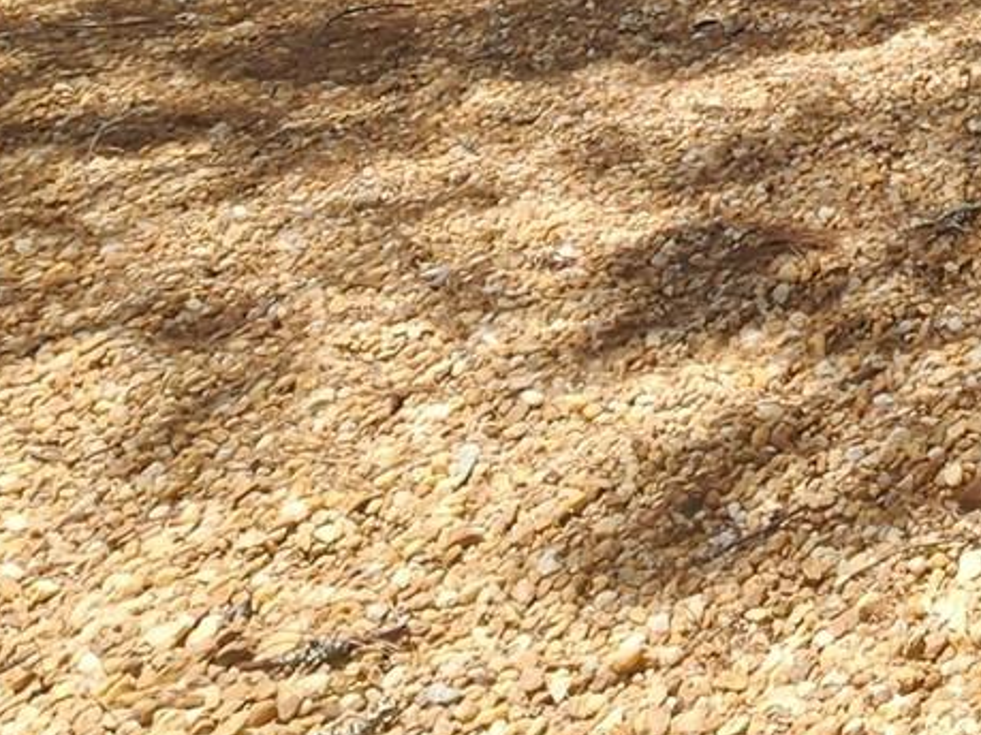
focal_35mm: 58
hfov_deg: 21.7
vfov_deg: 19.7
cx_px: 1748
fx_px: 1643
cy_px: -534
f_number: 2.2
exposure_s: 1/897
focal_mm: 2.2
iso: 50
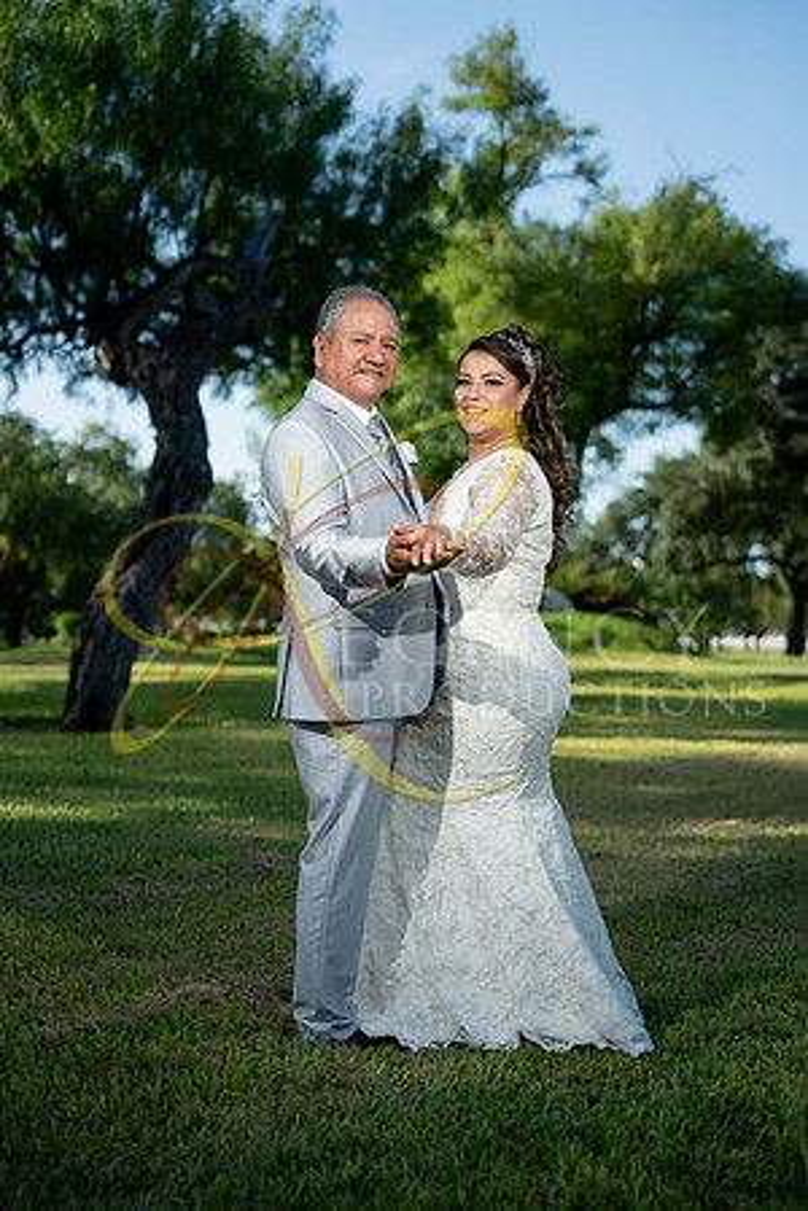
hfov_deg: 27.0
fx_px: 1683
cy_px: 606
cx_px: 404
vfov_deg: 39.6
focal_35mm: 50
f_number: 2.5
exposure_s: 1/2500
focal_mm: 50
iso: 250
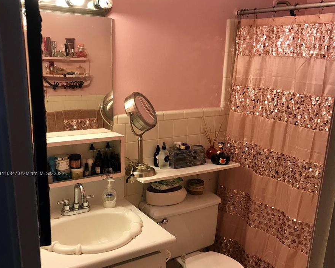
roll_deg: -2.6
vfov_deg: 39.8
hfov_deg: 49.1
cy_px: 174
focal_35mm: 37
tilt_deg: -16.9
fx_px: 367
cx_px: 165
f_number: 1.8
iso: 32
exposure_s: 1/30
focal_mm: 3.99
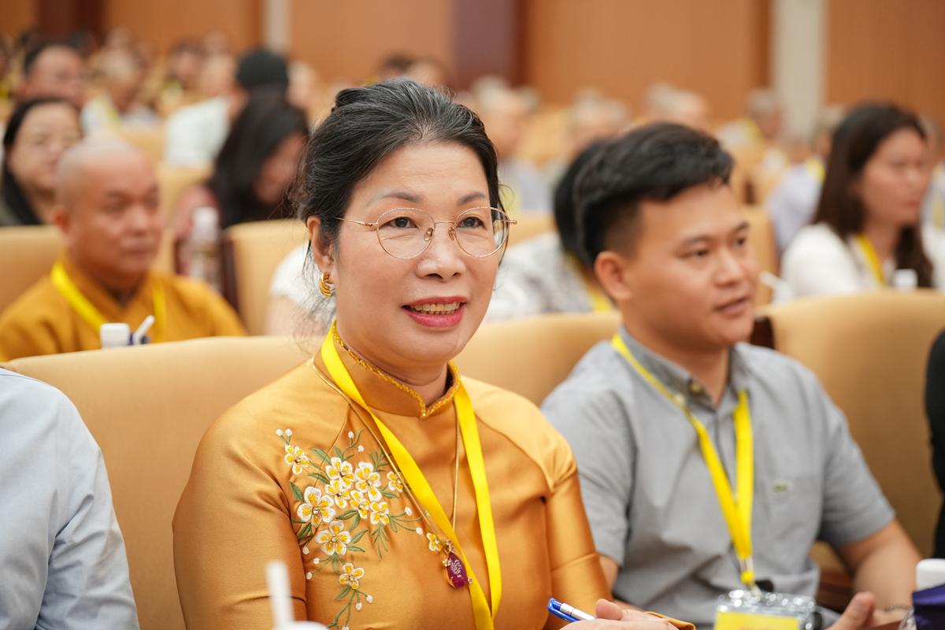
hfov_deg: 28.8
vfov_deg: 19.5
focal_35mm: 70
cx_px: 472
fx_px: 1837
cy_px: 315
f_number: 2.8
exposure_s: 1/125
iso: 1600
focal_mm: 70
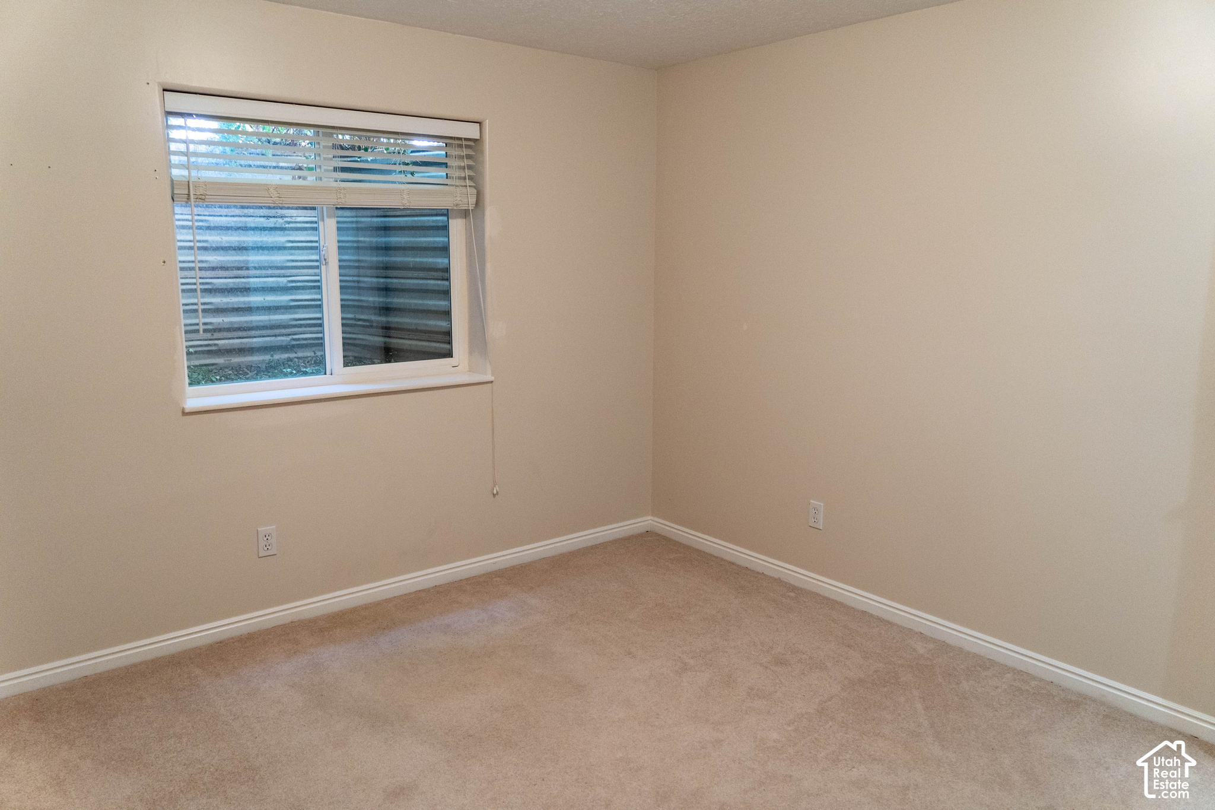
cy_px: 405
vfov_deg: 51.3
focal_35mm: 25
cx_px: 608
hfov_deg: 71.5
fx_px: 844
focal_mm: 25
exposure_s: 1/160
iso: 3200
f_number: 4
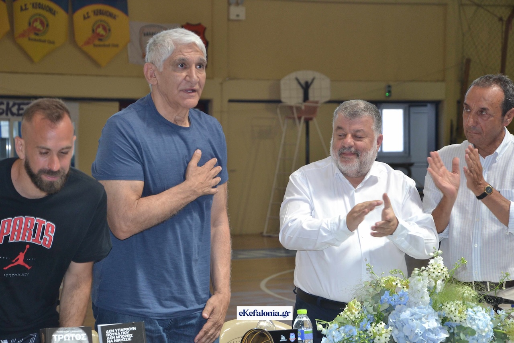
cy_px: 172
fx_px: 1820
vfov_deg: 10.8
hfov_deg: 16.1
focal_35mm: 128
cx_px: 257
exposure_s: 1/125
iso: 800
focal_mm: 85
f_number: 5.6
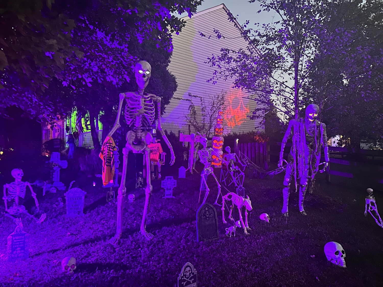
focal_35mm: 24
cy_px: 144
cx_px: 192
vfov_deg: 56.8
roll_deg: +0.4
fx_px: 266
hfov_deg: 71.6
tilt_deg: +1.8
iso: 2000
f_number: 1.78
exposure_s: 1/16
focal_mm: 6.86
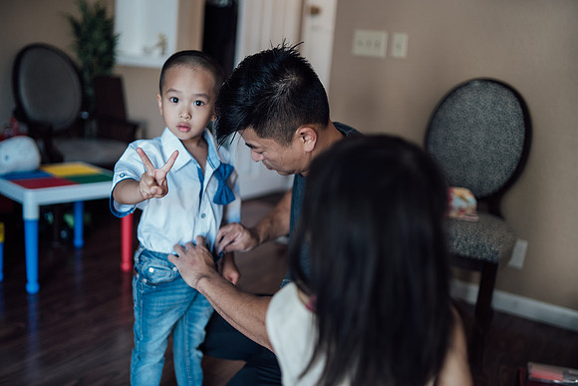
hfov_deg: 54.4
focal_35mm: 35
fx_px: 562
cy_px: 193
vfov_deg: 37.9
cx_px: 289
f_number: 1.4
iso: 400
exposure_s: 1/160
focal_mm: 35
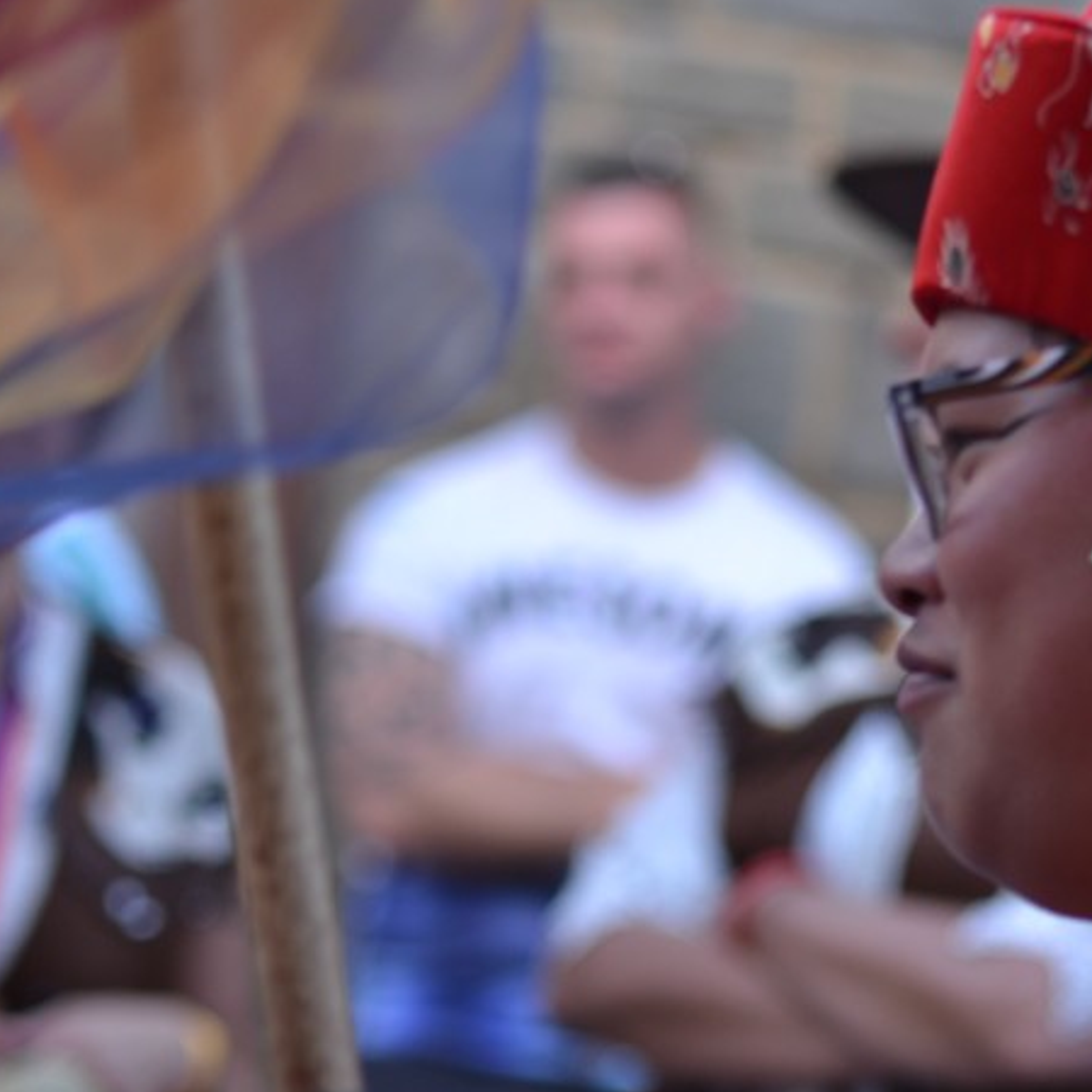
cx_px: 859
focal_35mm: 232
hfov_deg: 7.5
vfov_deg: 7.5
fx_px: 8280
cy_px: 688
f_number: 2.8
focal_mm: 80
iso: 100
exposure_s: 1/200
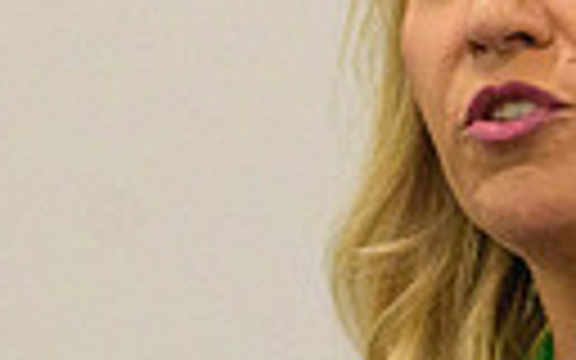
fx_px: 23861
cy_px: 434
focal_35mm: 1520
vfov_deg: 0.9
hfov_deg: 1.4
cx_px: 486
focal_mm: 220
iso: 2200
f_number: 5.6
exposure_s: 1/500
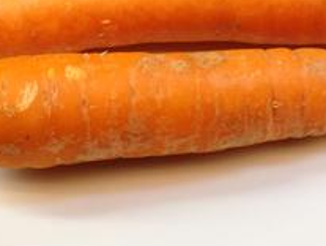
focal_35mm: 84
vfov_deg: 17.6
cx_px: 178
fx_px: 792
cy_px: 77
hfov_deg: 23.2
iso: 64
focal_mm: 4.12
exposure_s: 1/30
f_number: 2.4
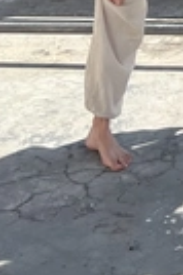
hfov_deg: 9.1
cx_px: 438
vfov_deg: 12.5
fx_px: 1032
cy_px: -344
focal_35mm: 135
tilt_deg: +1.5
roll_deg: +0.1
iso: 50
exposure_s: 1/3460
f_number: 1.5
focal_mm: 5.7
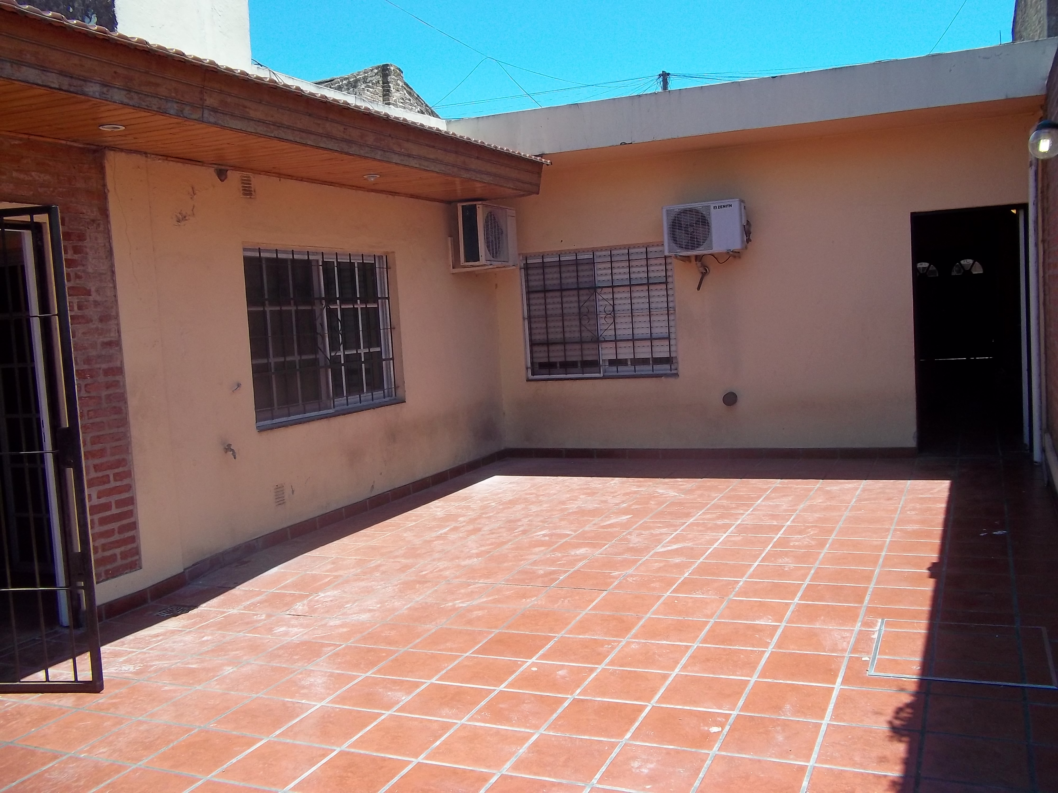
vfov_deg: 44.2
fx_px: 978
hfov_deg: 56.8
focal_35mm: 32
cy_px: 396
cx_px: 529
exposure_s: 1/250
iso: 80
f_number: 5.5
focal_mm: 5.7
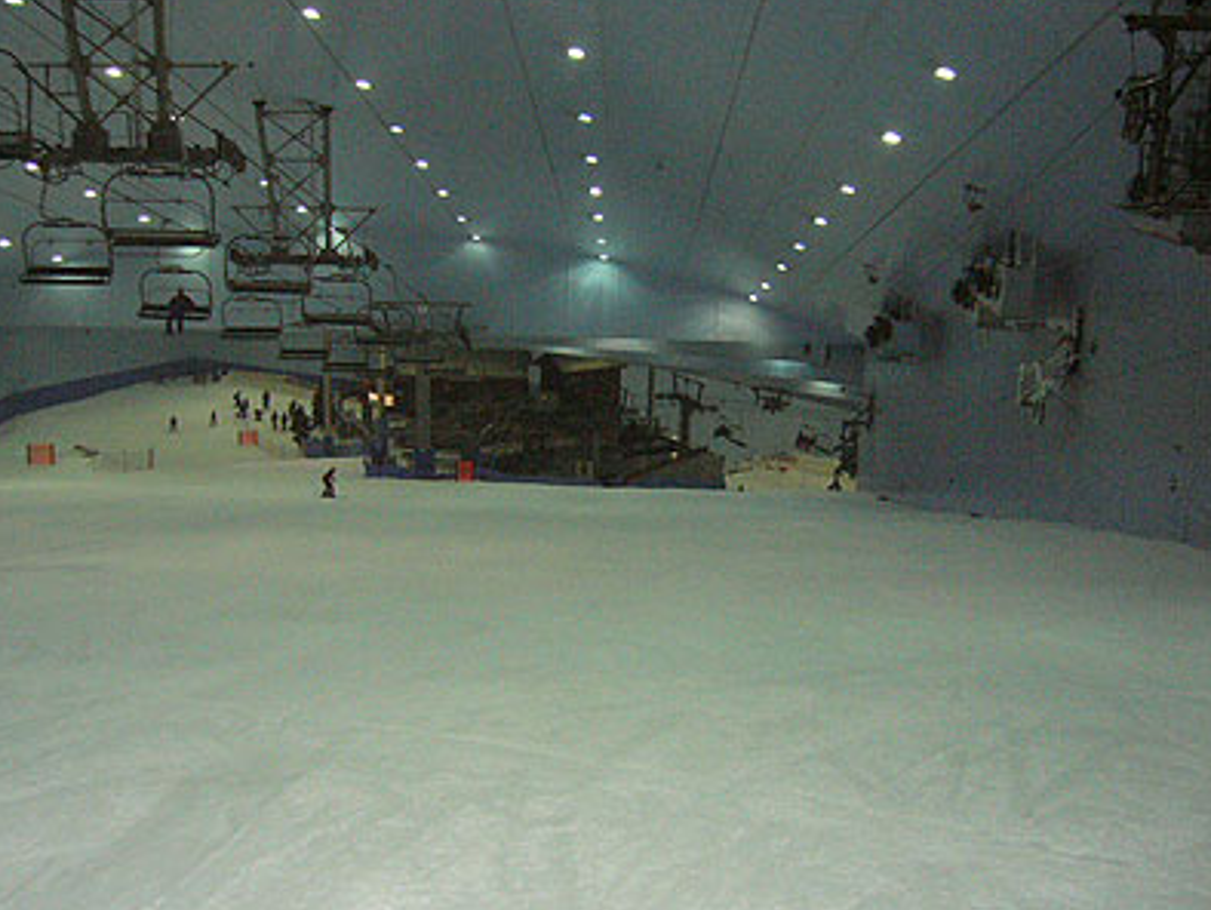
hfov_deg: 46.7
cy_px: 427
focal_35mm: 40
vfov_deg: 36.0
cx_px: 556
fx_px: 1400
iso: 400
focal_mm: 5.8
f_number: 2.8
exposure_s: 1/60
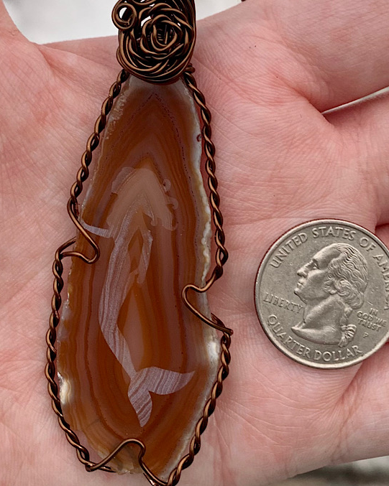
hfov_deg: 48.4
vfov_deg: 58.5
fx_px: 432
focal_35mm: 30
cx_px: 208
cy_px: 207
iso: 25
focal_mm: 4.25
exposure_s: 1/122
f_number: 1.8
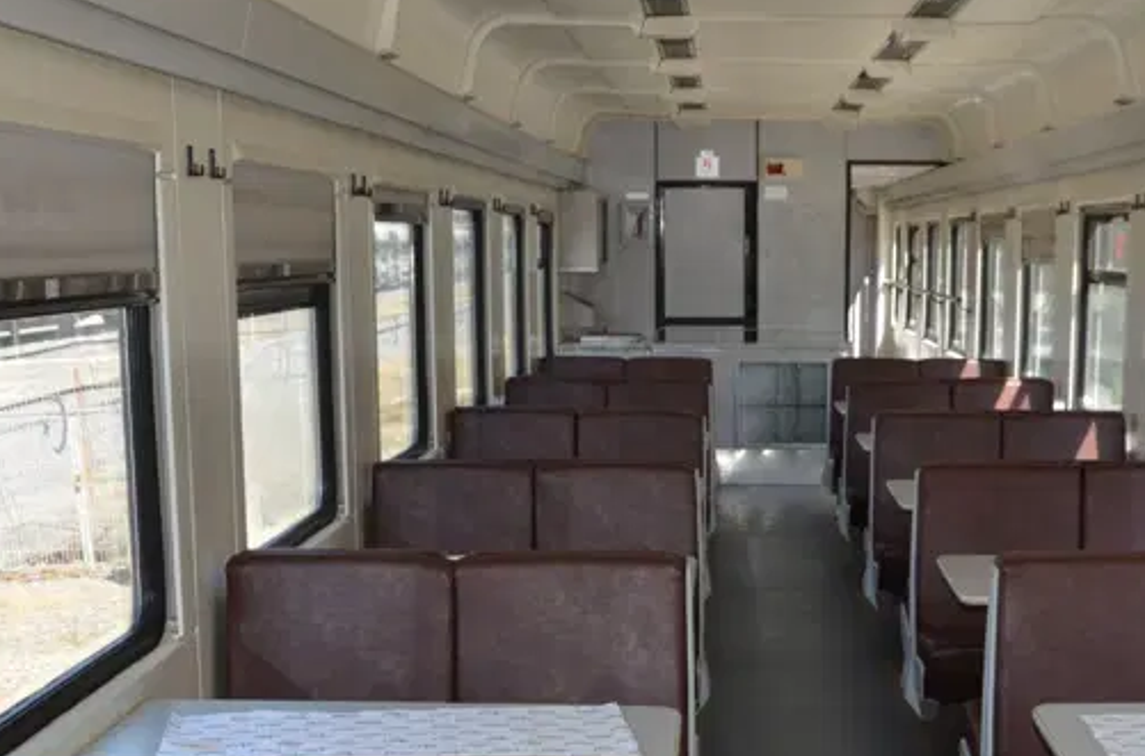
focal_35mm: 66
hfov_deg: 30.5
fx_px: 2089
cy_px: 649
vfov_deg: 20.2
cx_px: 729
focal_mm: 25
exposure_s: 1/250
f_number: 8
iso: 500
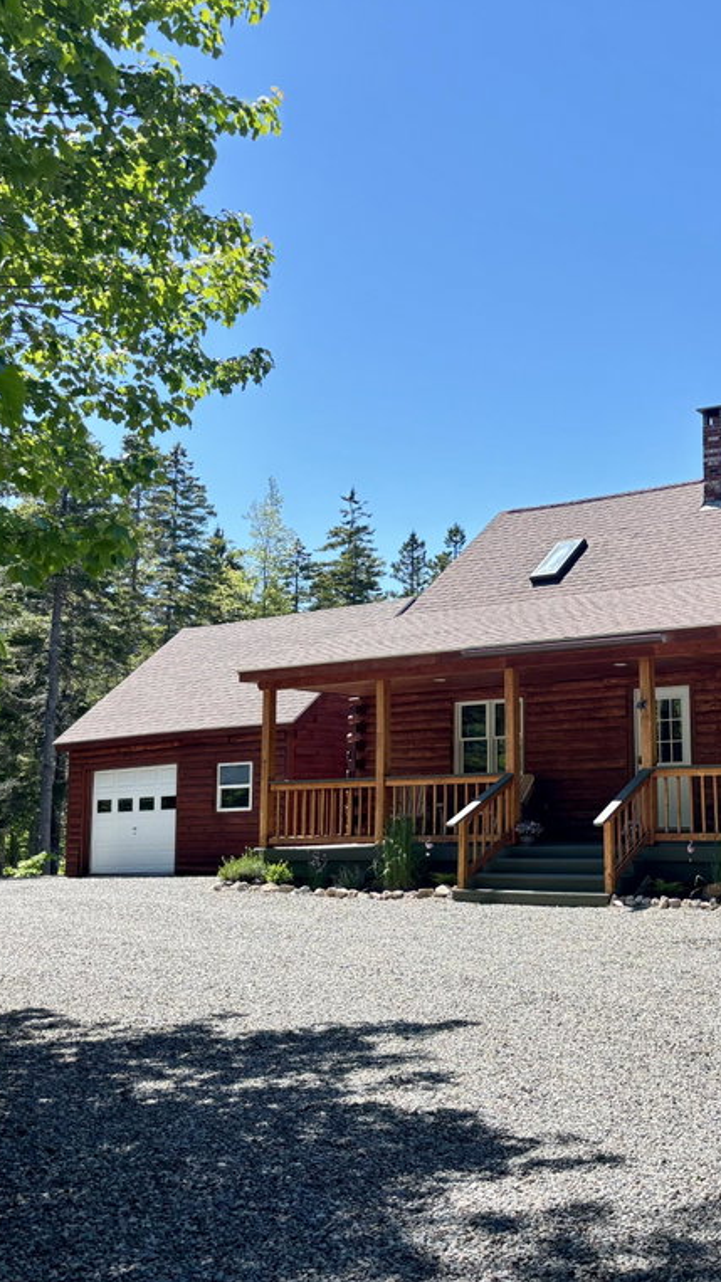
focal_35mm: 38
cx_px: 620
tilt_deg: +7.4
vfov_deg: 52.8
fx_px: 1292
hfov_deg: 30.1
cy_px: 638
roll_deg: +0.9
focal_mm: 5.96
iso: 50
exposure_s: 1/805
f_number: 1.6
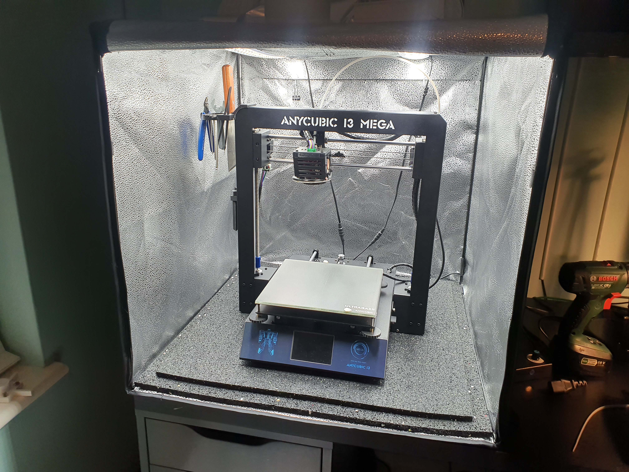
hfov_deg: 67.3
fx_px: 472
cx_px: 314
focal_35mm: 26
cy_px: 236
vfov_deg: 53.1
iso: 100
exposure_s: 1/100
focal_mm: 4.3
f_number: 2.4
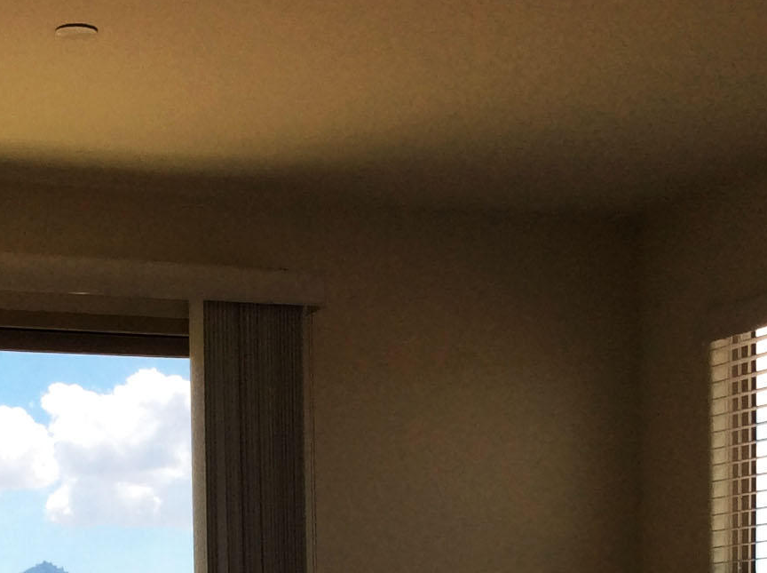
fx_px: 2190
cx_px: 189
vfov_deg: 14.0
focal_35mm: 99
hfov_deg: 19.7
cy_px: 836
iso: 32
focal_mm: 3.3
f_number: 2.4
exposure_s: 1/417
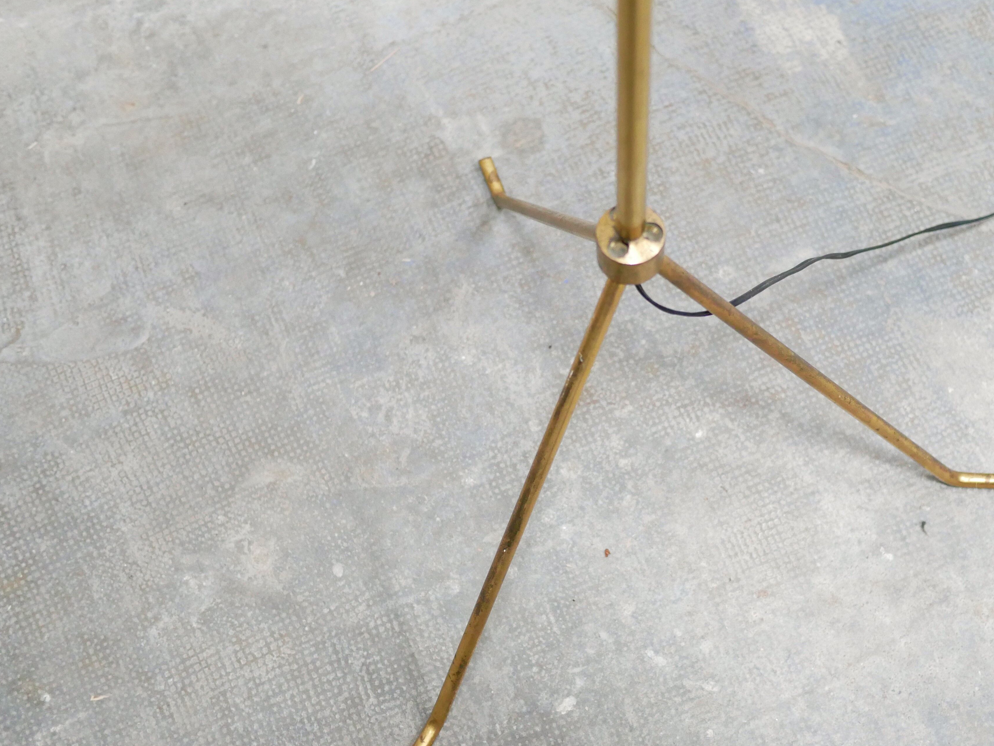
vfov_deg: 27.1
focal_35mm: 54
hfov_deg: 35.3
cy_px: 388
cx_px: 622
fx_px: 1551
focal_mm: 20
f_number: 1.7
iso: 1600
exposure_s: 1/60
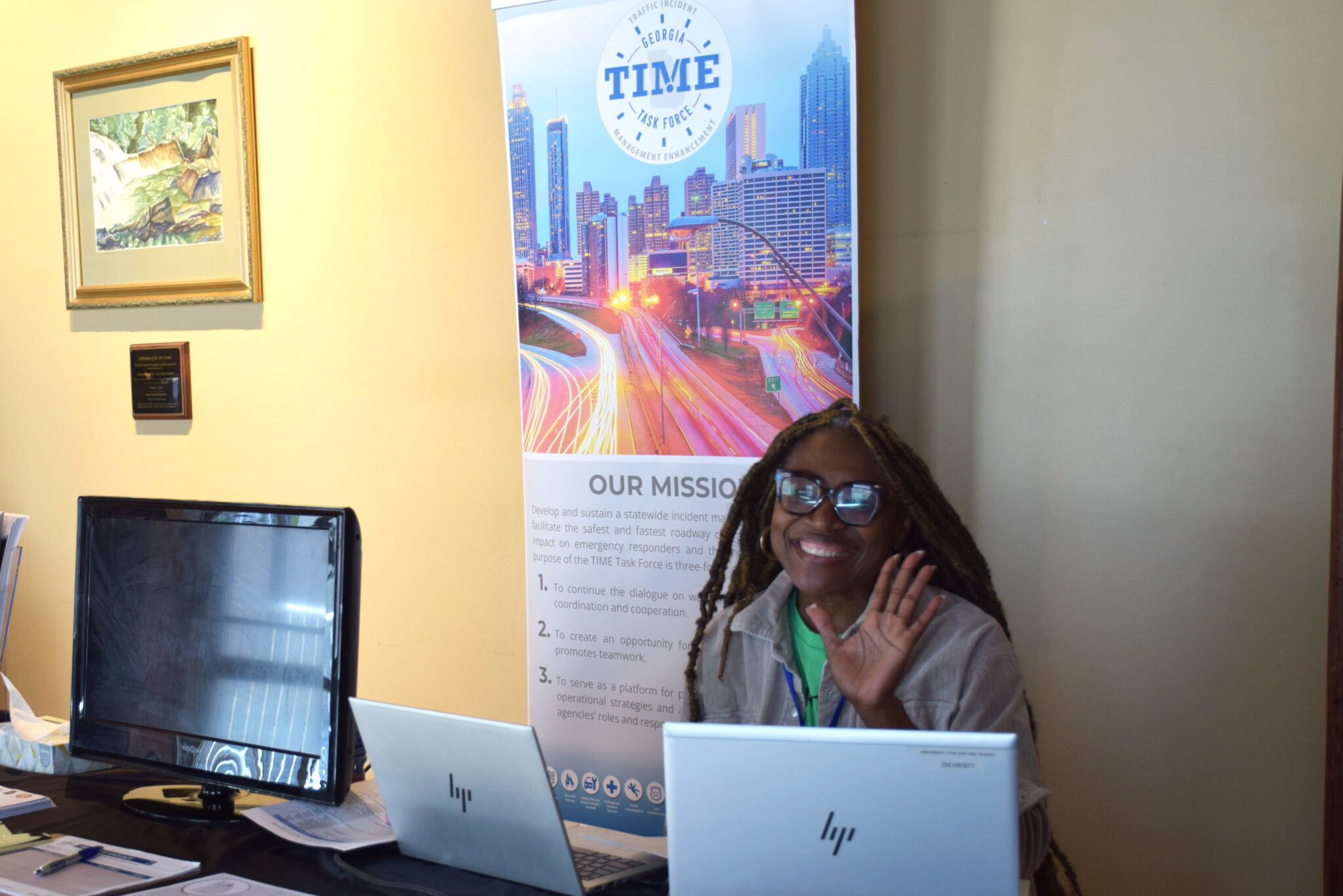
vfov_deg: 26.6
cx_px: 530
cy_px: 533
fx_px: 1889
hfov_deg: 39.0
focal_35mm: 51
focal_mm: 27
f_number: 4
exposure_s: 1/40
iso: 450
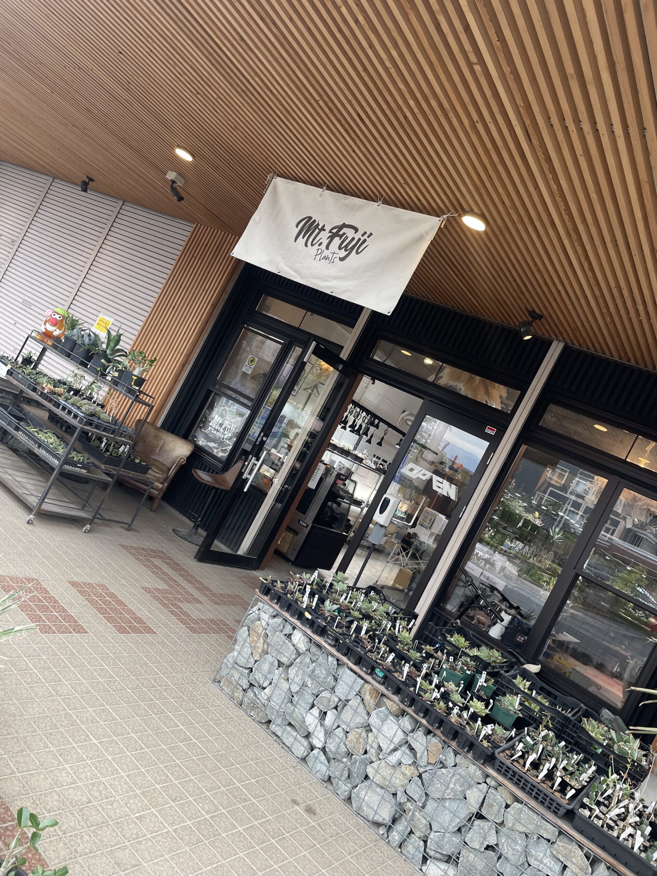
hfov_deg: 53.1
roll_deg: -29.2
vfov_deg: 67.3
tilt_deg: +1.6
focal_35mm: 26
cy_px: 438
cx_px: 328
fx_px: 658
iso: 40
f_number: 1.6
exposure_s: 1/121
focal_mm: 4.2
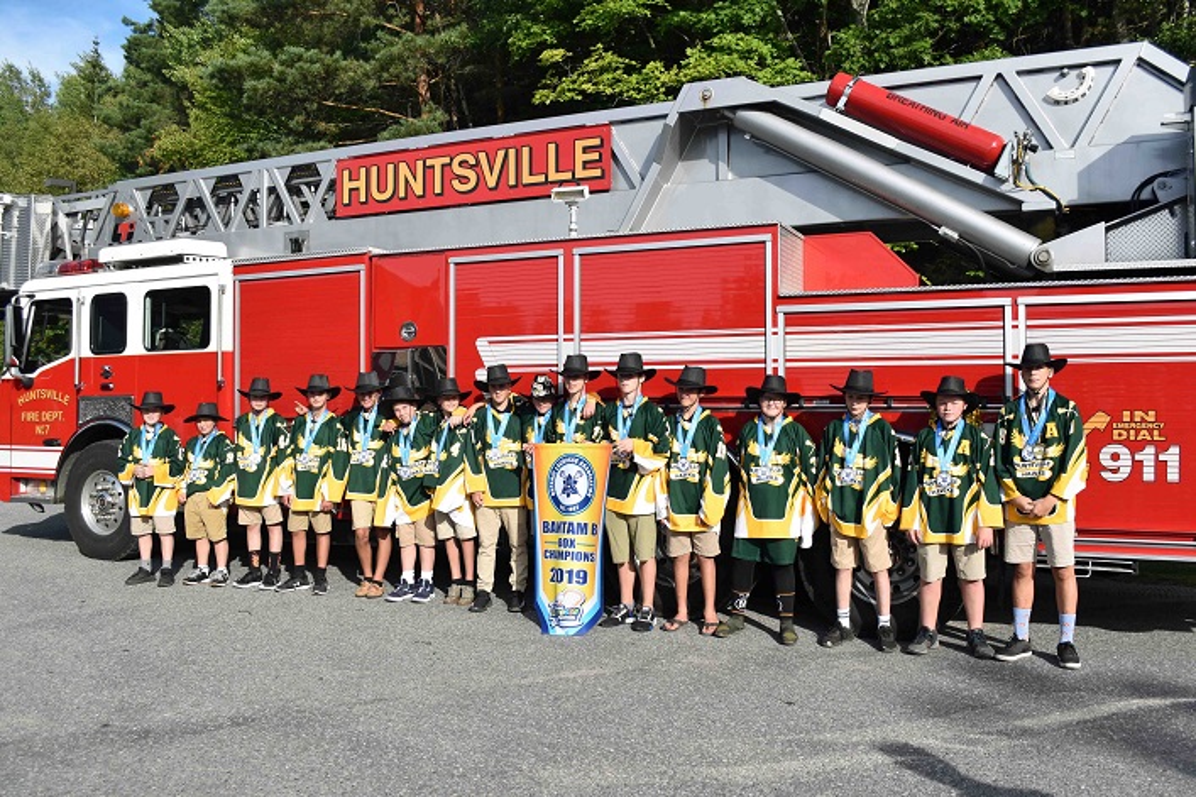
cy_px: 398
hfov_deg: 61.9
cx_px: 598
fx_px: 996
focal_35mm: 30
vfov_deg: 43.6
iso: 100
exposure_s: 1/320
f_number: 8
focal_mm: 20
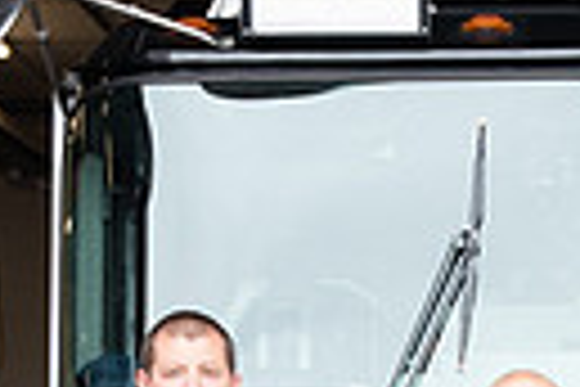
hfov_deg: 9.5
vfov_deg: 6.3
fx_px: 3464
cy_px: 664
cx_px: 647
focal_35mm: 215
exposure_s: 1/320
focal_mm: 32
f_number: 3.2
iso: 400
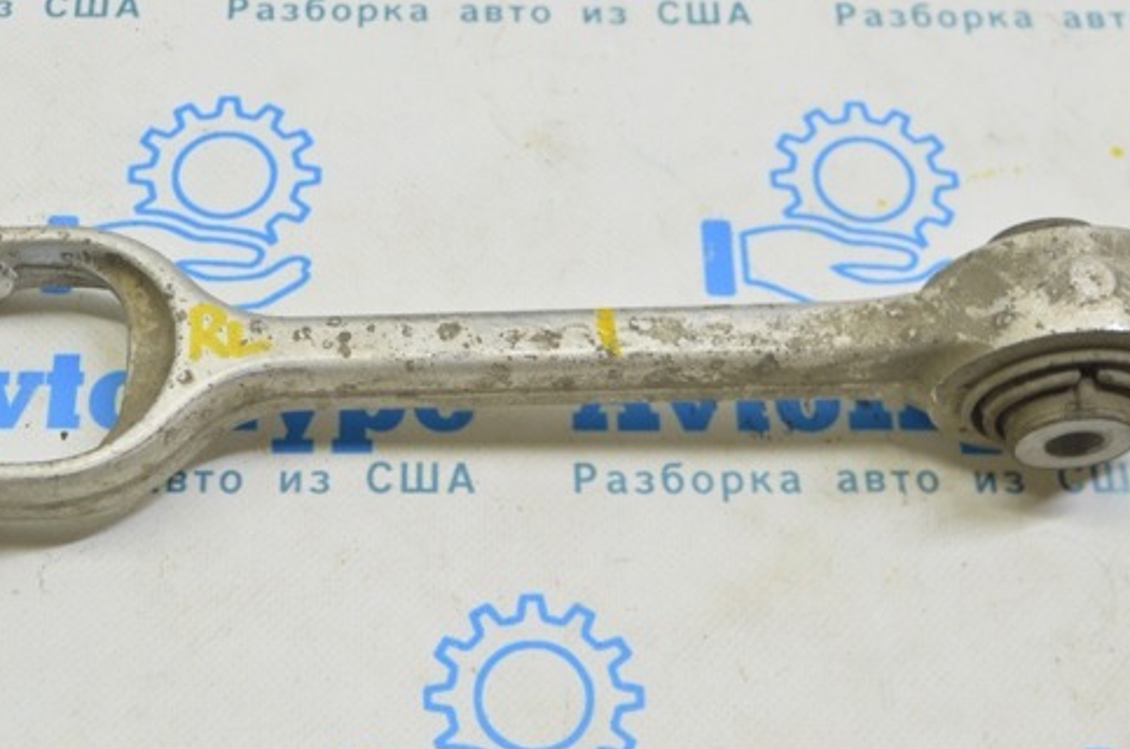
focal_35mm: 62
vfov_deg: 21.9
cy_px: 319
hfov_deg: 32.5
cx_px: 473
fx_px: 1932
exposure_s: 1/20
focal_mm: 31
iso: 400
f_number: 5.6
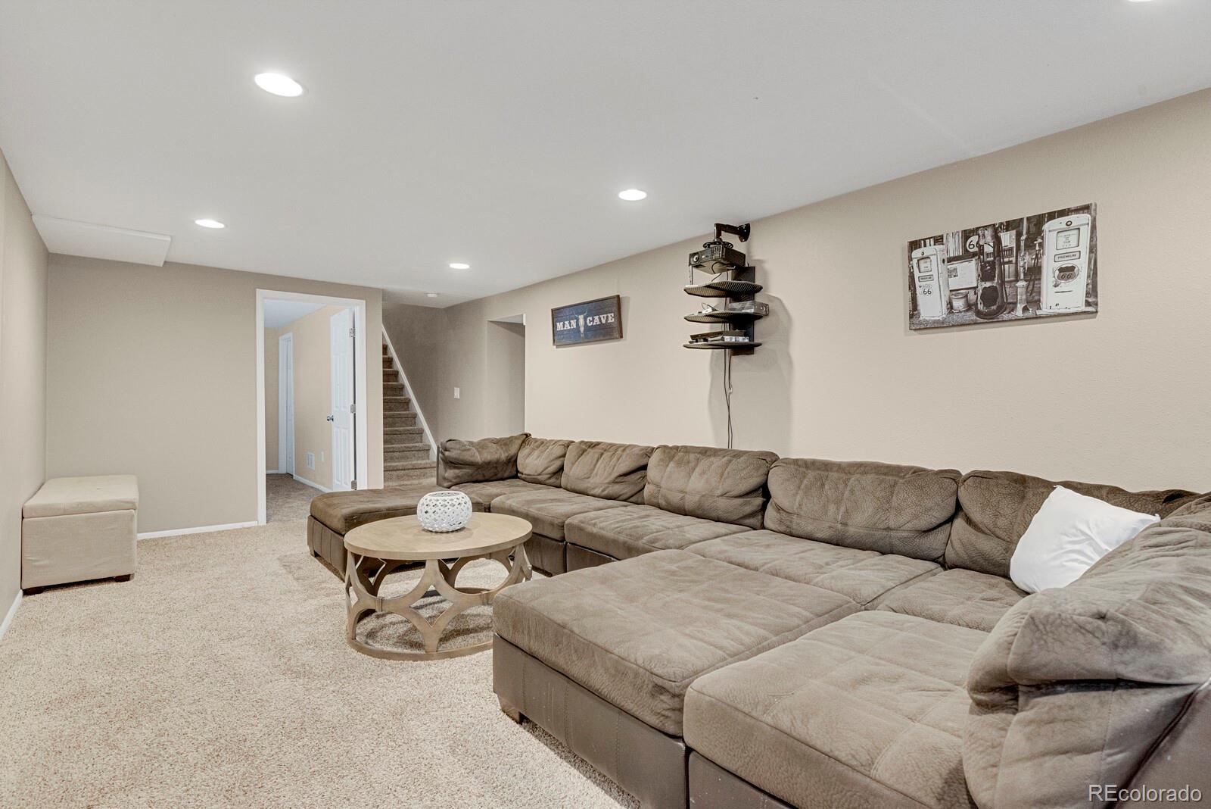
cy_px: 404
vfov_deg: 70.5
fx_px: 572
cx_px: 606
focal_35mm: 17
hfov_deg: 93.3
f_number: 8
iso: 12800
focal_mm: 17
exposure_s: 1/5
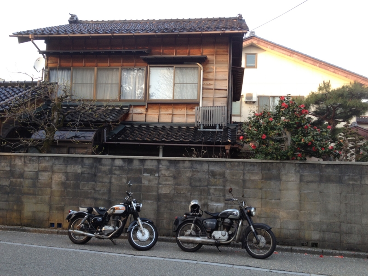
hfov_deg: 52.6
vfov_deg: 40.7
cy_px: 138
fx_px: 372
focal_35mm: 35
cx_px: 184
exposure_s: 1/120
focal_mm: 4.28
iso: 80
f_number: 2.4
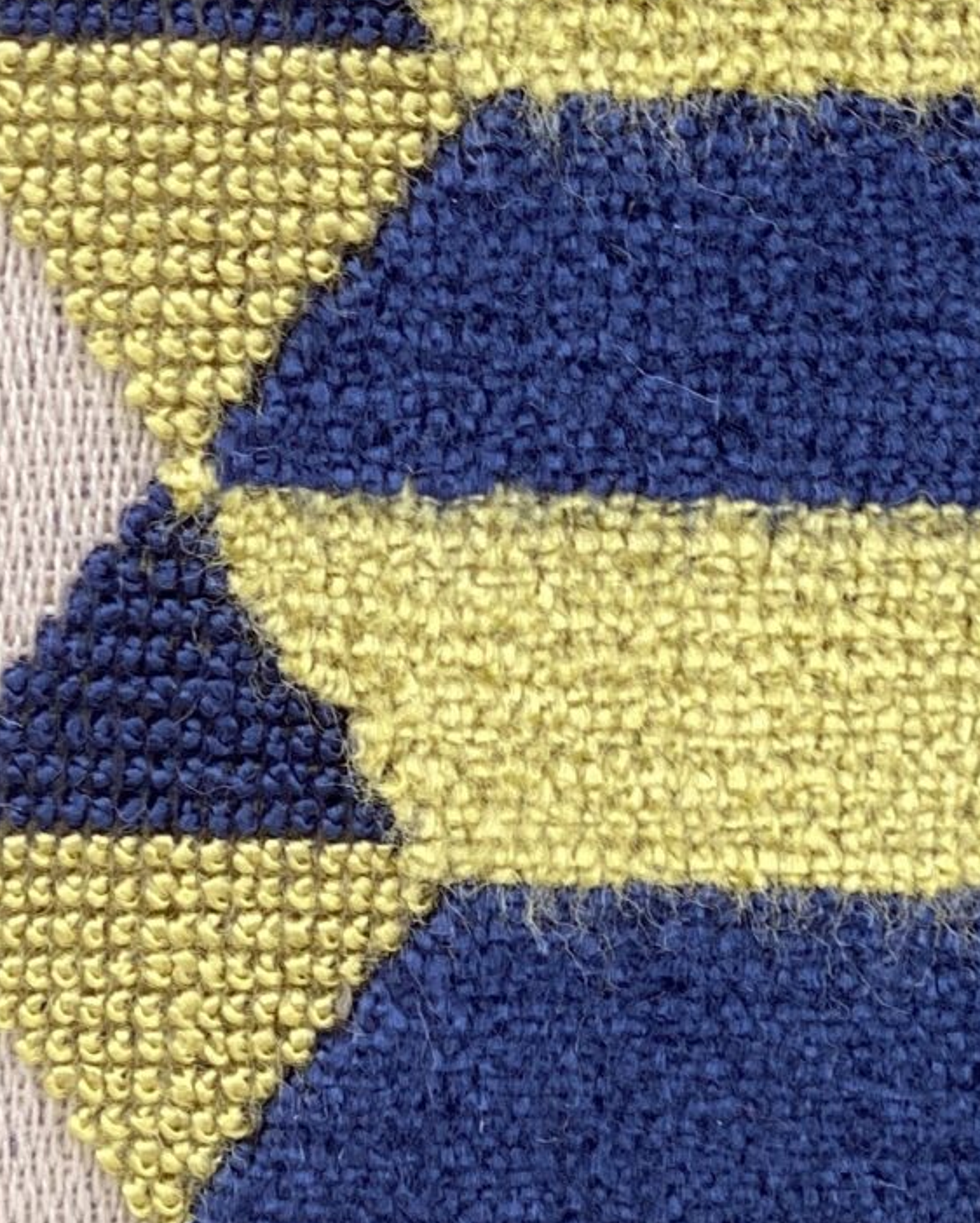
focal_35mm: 185
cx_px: -204
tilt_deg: -29.9
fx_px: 6704
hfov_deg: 8.3
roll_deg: -1.8
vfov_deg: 10.4
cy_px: 559
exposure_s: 1/122
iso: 25
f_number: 2
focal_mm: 6
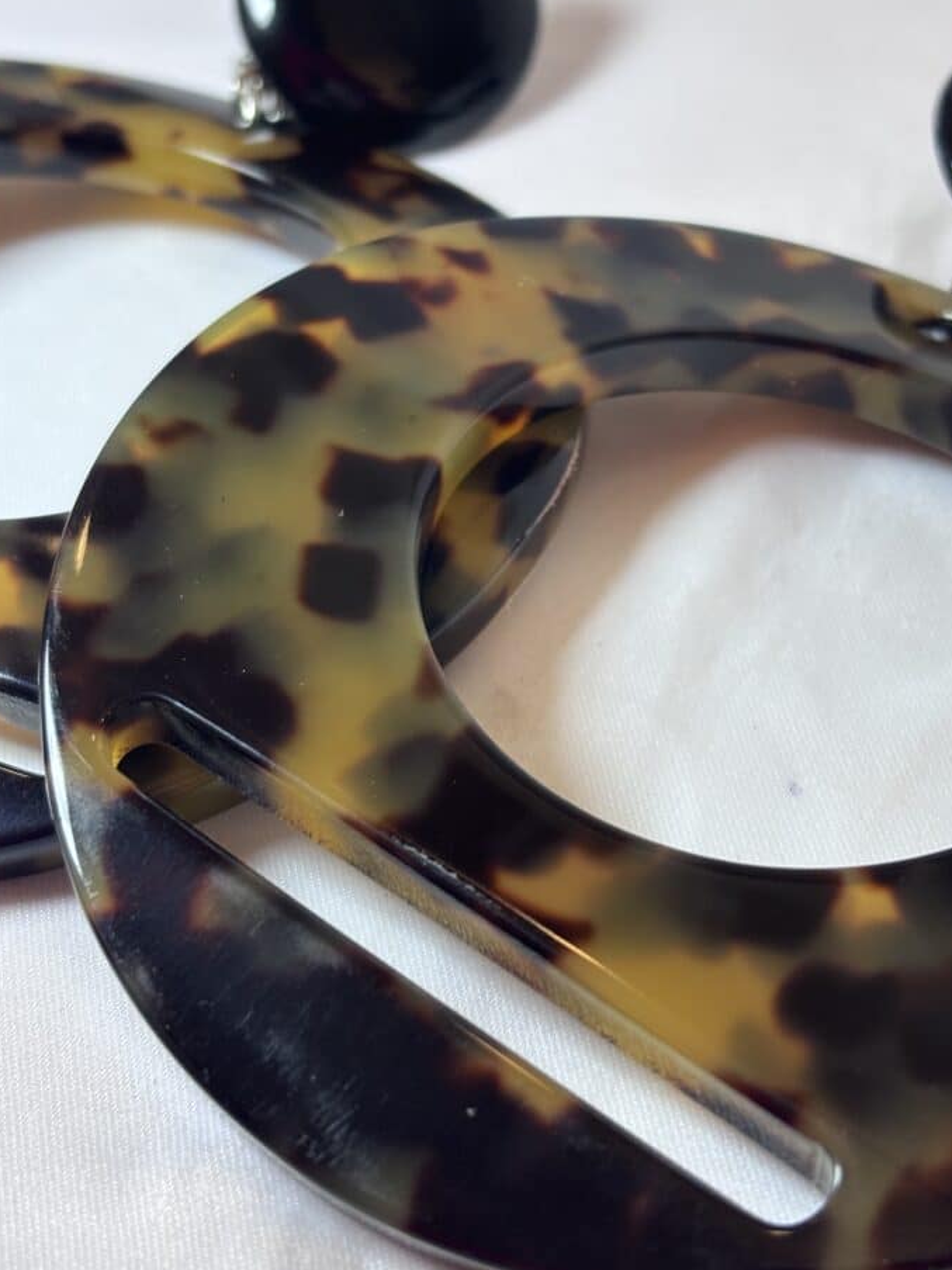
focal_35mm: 59
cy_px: 617
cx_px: 523
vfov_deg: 32.7
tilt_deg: -44.7
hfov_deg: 24.8
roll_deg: +3.7
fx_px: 2164
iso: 50
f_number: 1.6
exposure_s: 1/100
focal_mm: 5.96
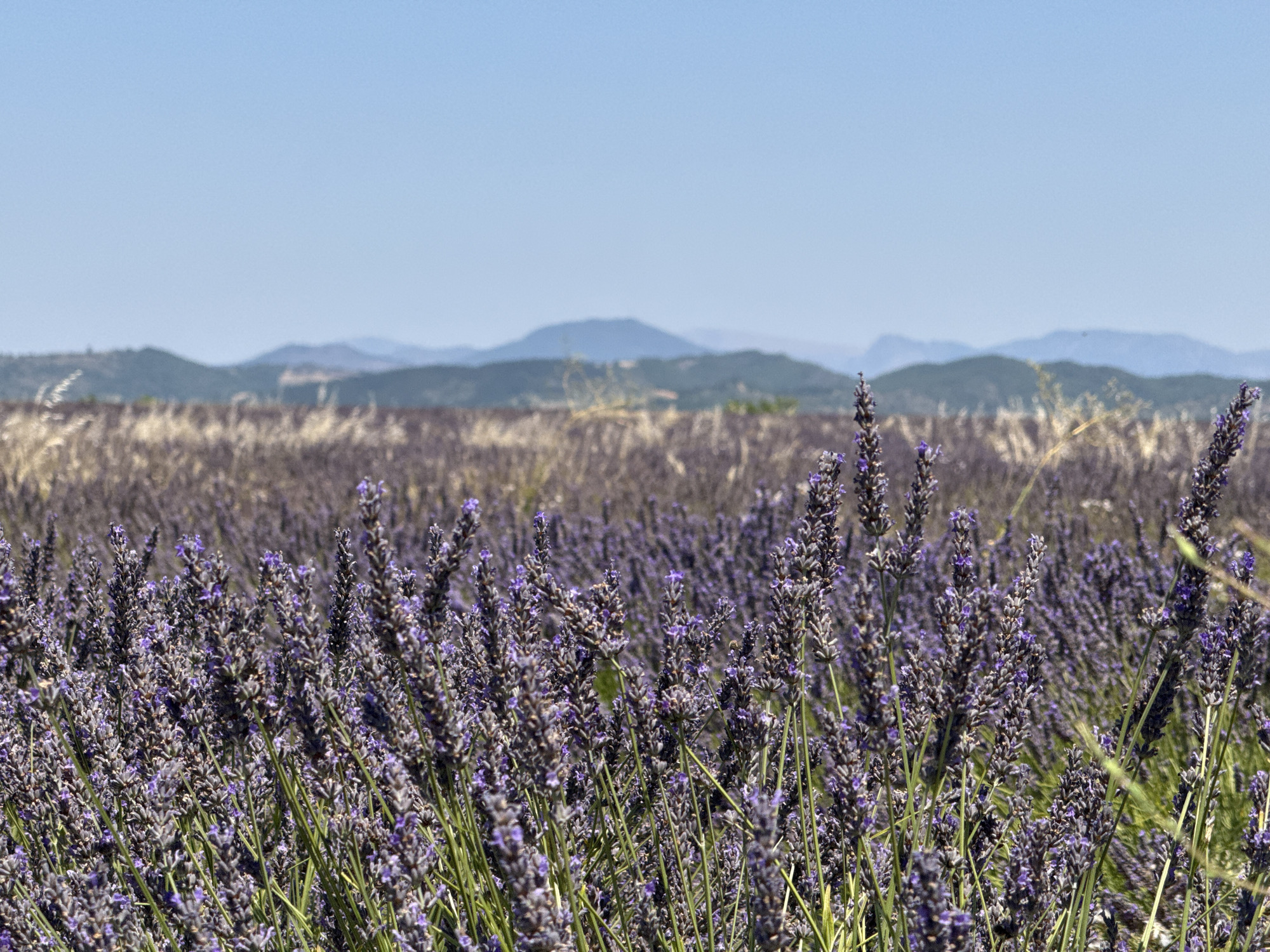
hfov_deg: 16.4
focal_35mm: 120
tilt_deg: +0.2
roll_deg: -1.9
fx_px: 4403
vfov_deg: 12.3
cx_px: 635
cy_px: 476
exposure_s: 1/1422
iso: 50
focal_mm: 15.66
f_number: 2.8
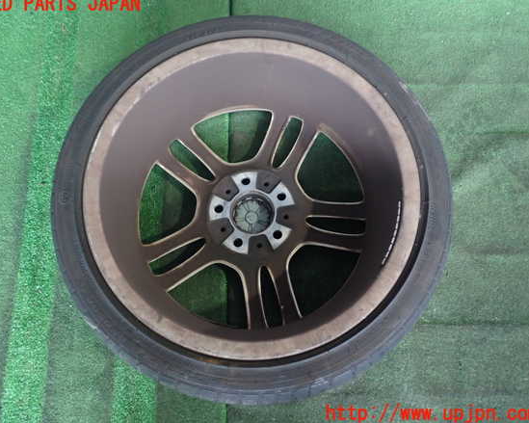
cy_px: 209
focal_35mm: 32
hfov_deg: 55.7
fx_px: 501
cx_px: 254
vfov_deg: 45.8
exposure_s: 1/30
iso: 400
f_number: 2.3
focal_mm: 5.4
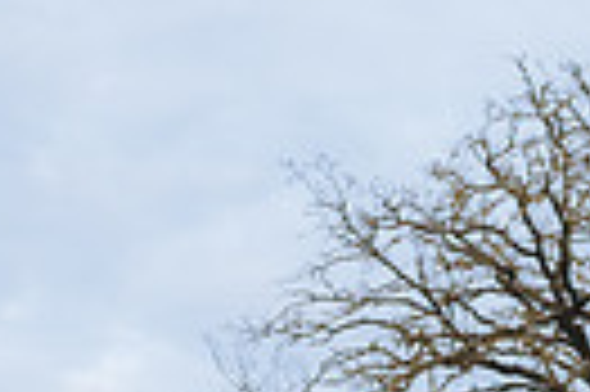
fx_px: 1882
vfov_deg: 10.9
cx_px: 595
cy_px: 757
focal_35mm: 115
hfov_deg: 17.4
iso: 160
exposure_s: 1/250
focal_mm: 26
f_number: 2.8
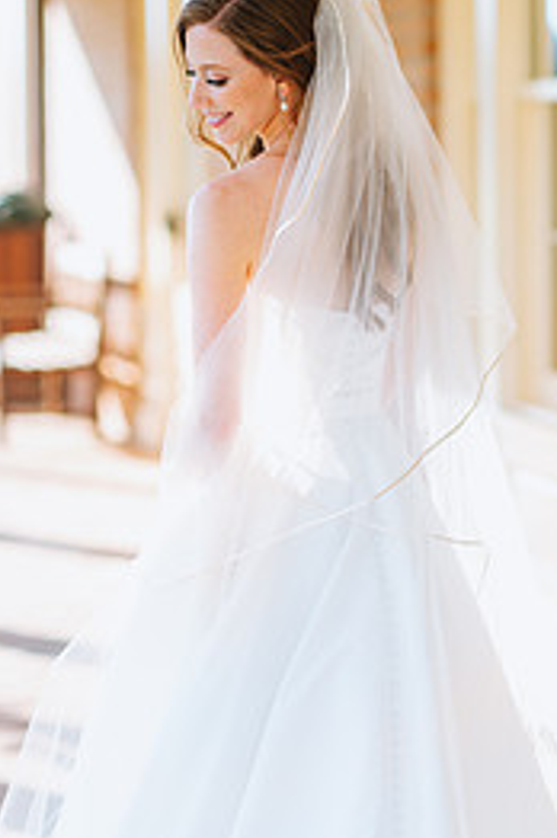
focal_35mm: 146
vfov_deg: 14.1
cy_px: 531
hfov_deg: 9.4
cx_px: 264
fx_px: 3397
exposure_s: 1/640
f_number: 2
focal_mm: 85
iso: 100
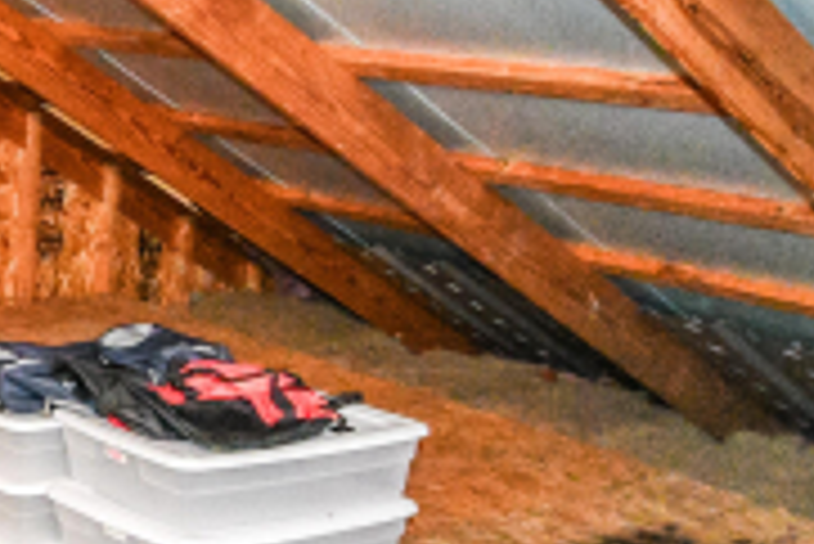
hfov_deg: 27.6
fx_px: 1403
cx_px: -211
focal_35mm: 62
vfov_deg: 21.9
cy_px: 189
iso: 4500
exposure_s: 1/60
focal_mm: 10
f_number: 4.5
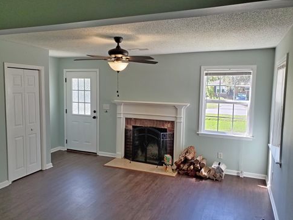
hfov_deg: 65.3
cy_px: 112
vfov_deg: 51.4
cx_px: 141
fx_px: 229
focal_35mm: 27
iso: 160
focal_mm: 4.3
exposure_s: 1/120
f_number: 2.4
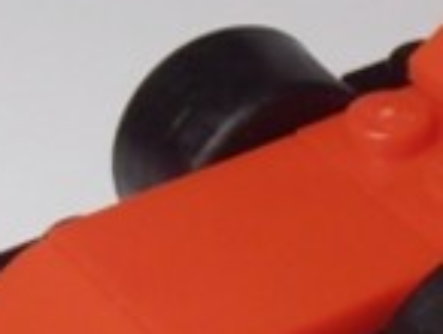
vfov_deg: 6.5
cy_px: 223
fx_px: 2923
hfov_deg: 8.4
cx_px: 740
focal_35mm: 228
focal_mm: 6.61
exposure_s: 1/100
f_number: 3.9
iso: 80
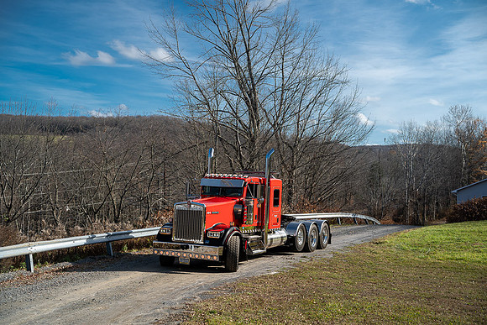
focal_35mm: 46
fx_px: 622
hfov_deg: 42.7
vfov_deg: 29.3
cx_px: 244
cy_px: 162
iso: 100
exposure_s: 1/80
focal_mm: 46
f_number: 2.8
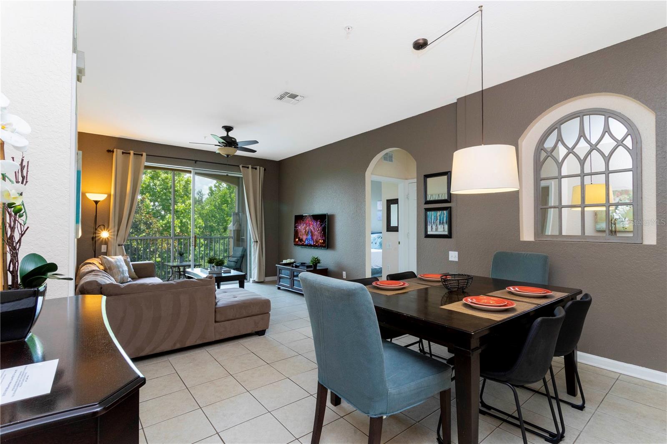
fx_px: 315
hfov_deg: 93.3
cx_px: 334
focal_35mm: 17
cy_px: 222
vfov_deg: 70.4
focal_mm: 17
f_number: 14
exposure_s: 1/10
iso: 1000
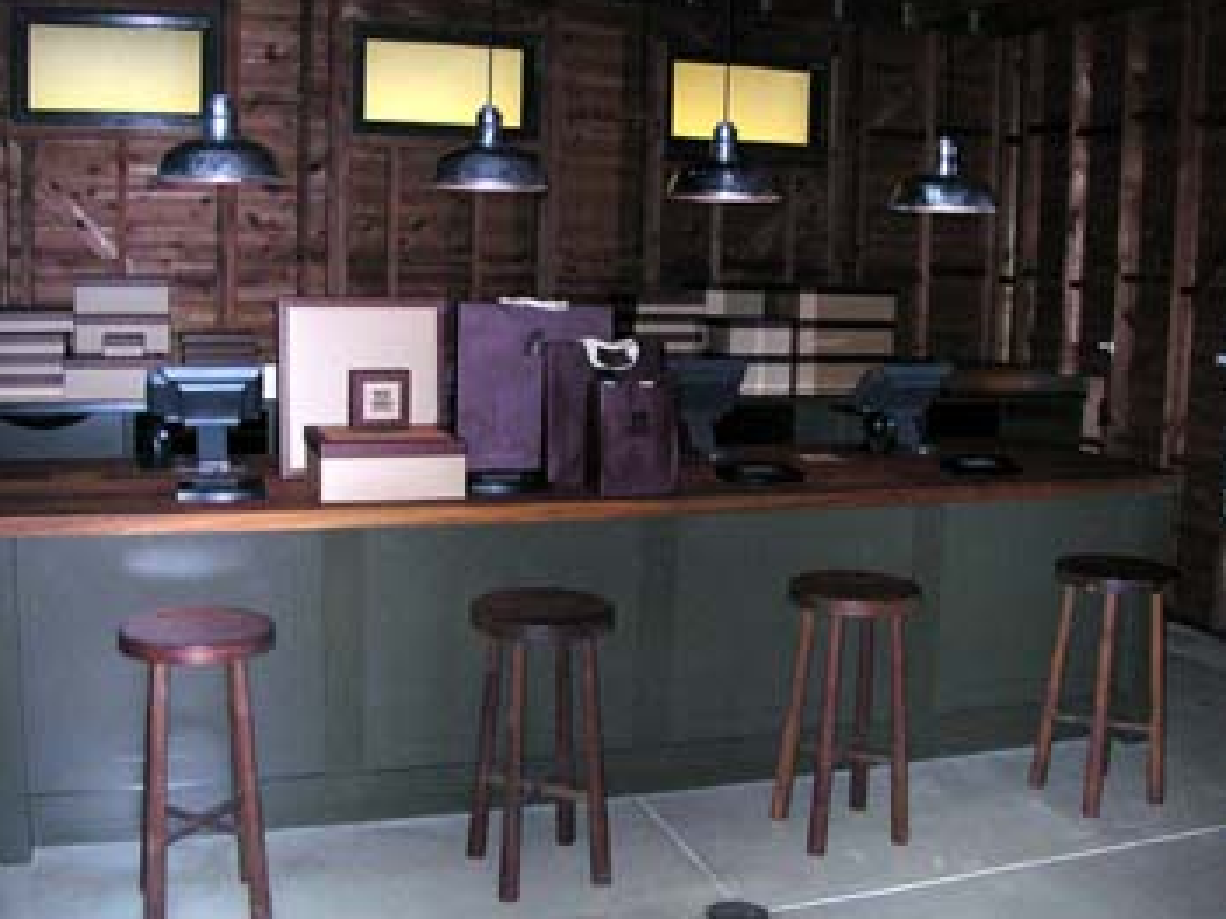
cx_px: 618
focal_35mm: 38
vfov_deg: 37.7
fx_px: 1345
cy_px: 451
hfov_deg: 49.0
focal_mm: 5.6
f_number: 2.7
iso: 400
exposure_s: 1/60
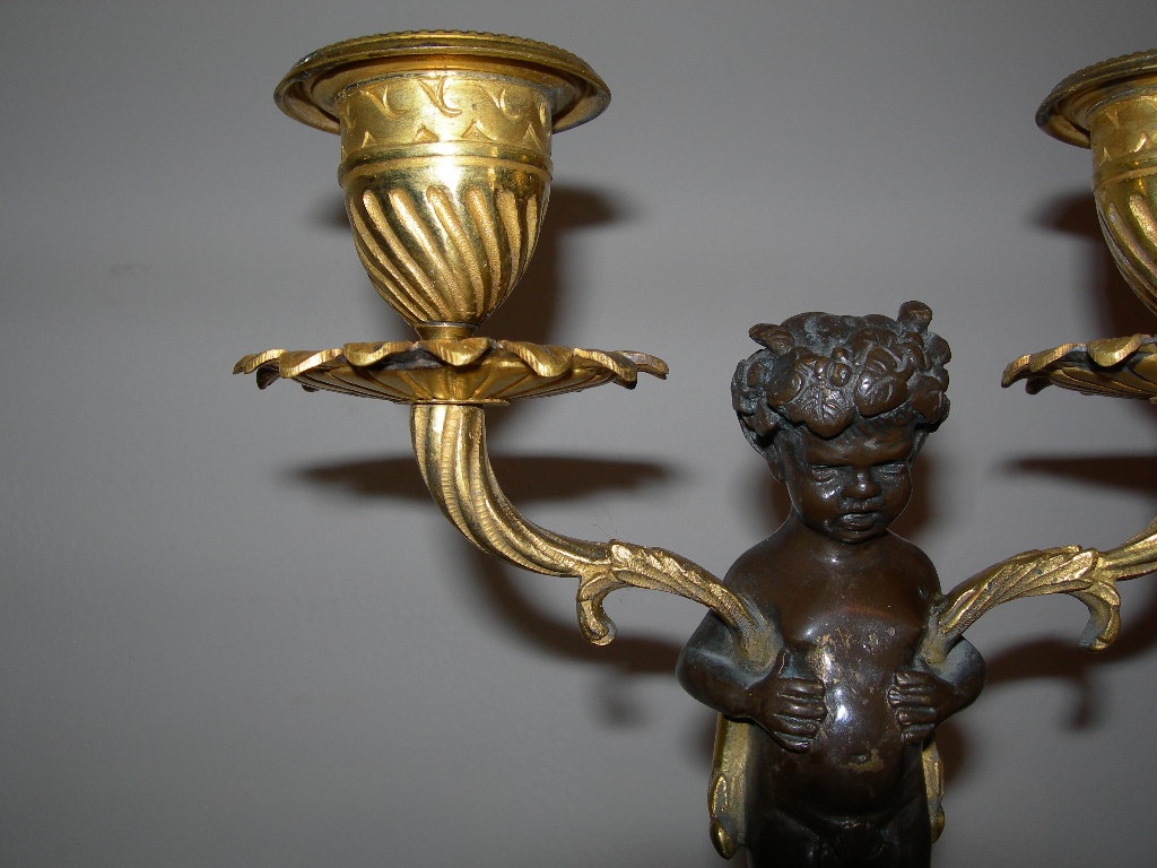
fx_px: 1270
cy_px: 434
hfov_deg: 49.0
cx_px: 578
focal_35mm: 38
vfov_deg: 37.7
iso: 50
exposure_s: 1/60.1
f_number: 4.8
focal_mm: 7.8
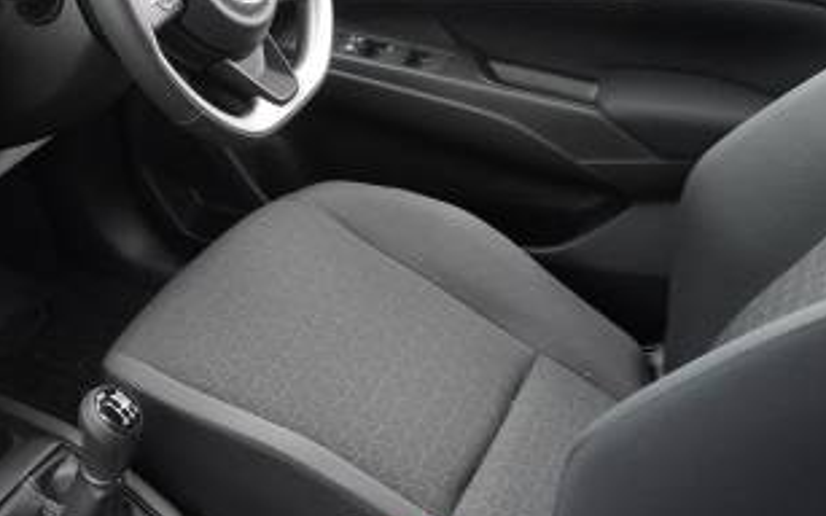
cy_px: 263
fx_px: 1148
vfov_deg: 25.4
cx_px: 35
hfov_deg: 36.3
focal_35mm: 51
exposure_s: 1/200
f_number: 3.5
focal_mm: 16
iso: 2500
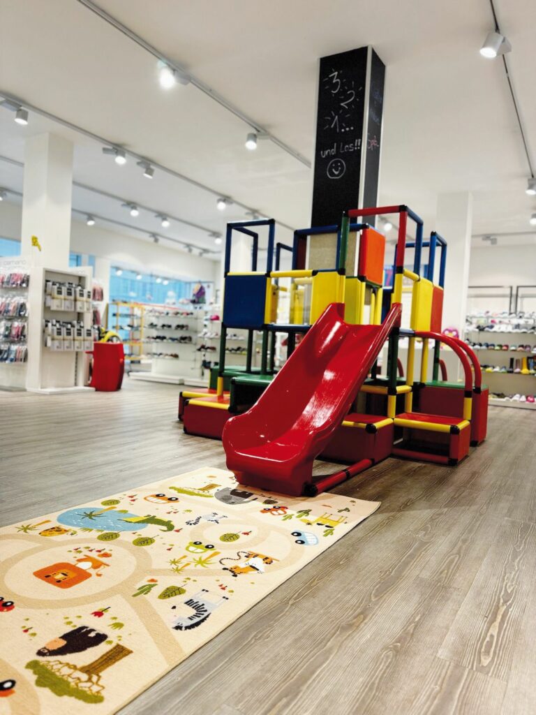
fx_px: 495
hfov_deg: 56.8
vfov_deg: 71.6
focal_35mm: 24
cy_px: 358
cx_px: 268
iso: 80
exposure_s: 1/96
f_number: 1.78
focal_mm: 6.86
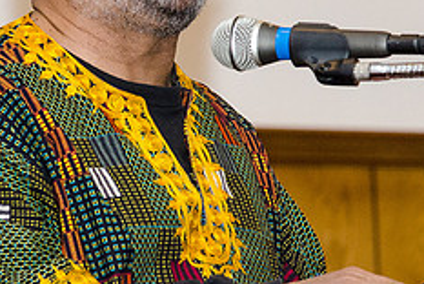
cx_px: 116
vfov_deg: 2.5
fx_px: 6592
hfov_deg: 3.7
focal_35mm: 559
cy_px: 134
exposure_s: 1/100
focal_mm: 150
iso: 1250
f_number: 5
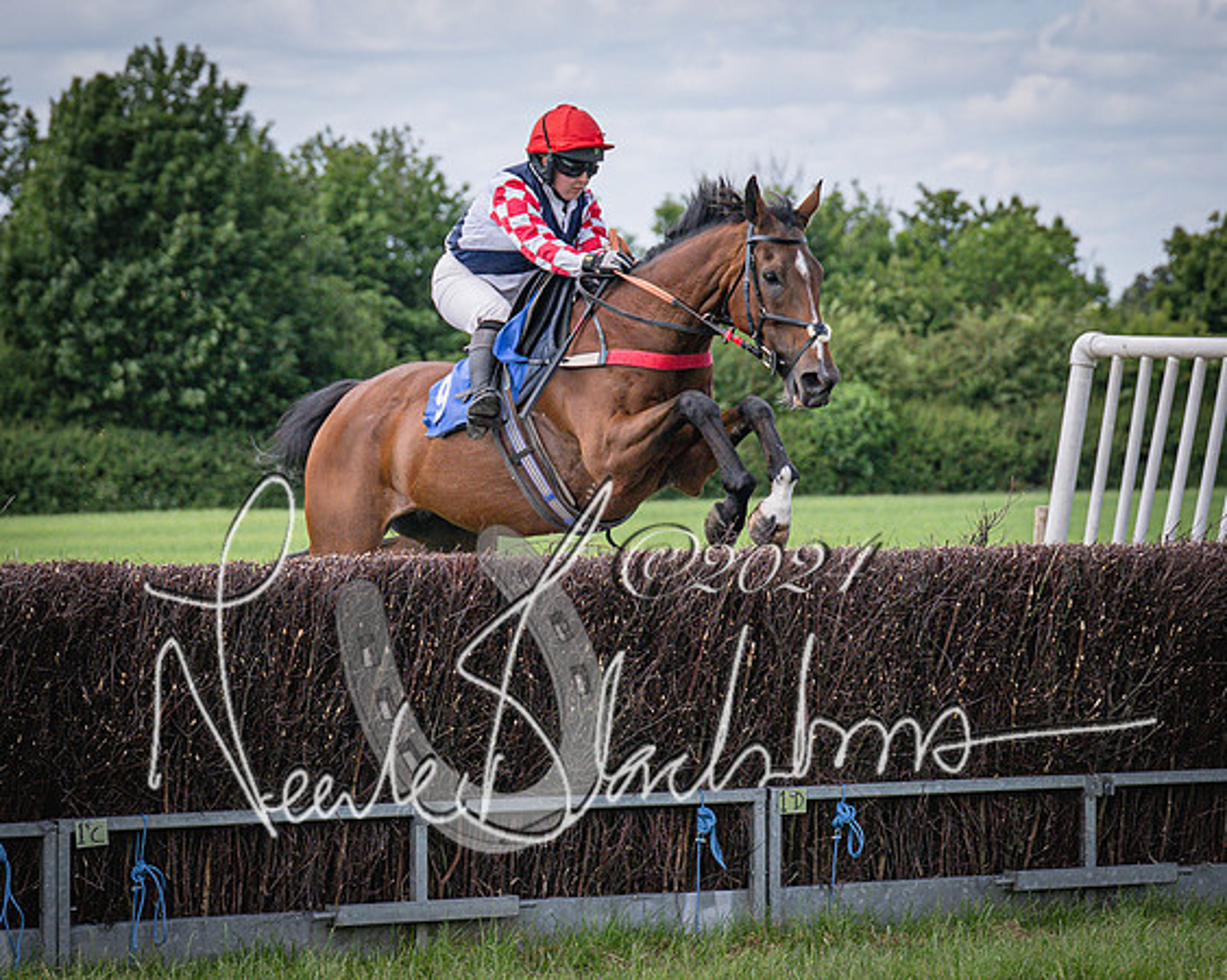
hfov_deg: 10.9
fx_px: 6412
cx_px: 364
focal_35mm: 177
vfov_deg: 8.7
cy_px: 447
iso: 400
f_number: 3.5
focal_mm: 70
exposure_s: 1/3200
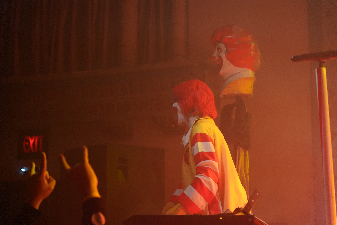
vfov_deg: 14.7
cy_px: 112
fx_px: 871
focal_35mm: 93
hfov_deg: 21.9
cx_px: 168
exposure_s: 1/160
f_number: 4
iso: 8000
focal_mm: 93
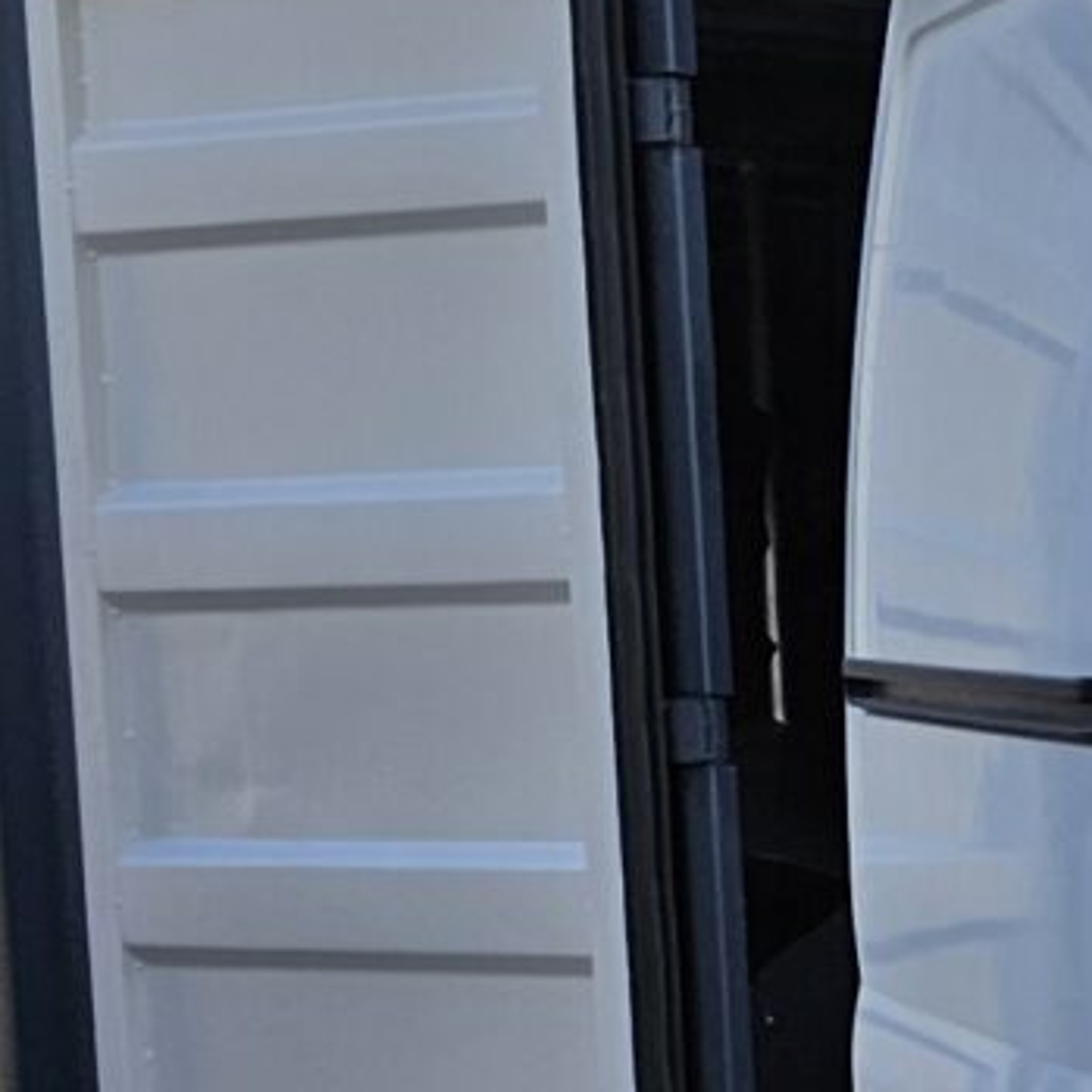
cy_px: 1167
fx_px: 5318
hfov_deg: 9.2
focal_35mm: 149
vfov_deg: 11.6
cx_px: 3351
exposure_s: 1/405
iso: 20
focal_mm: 6.3
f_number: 1.7
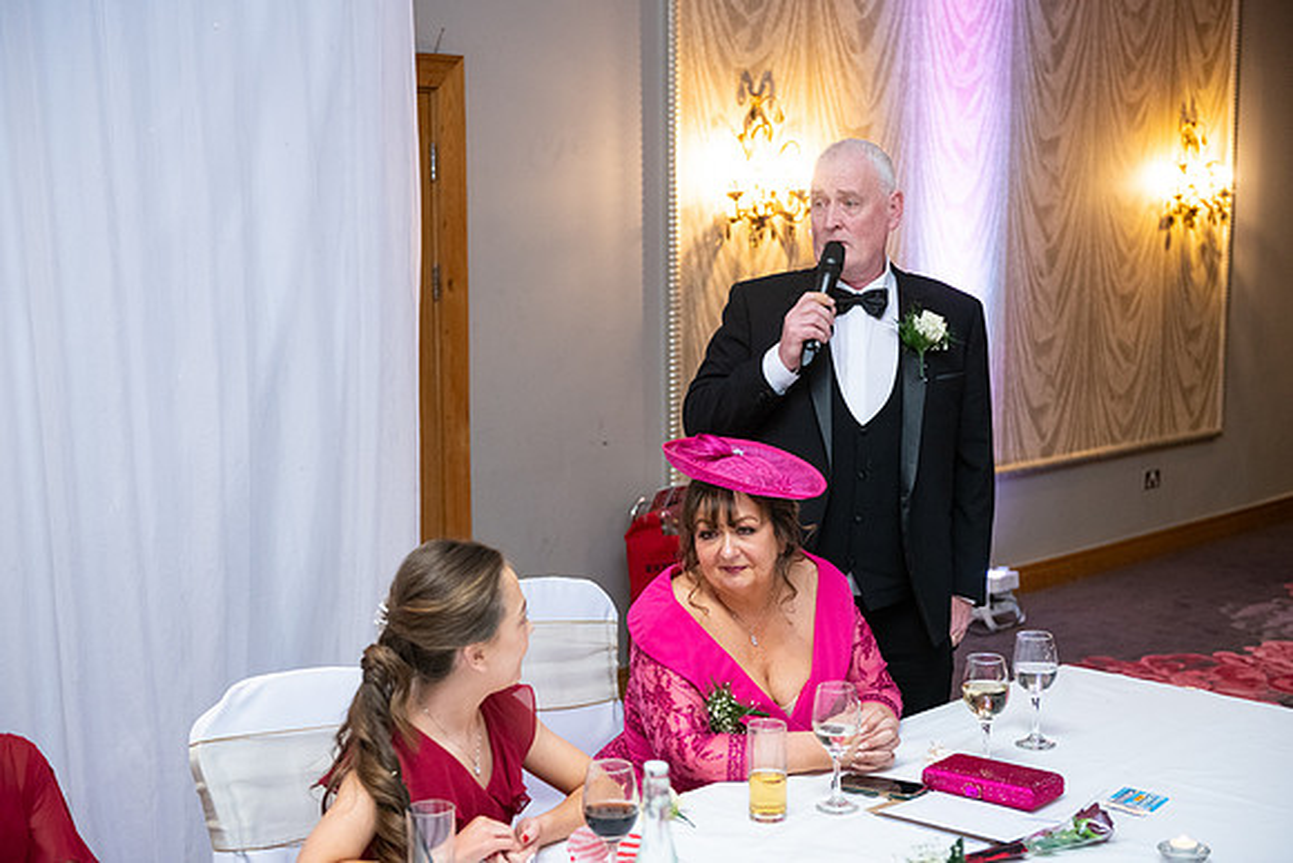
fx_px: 1796
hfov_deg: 39.6
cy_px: 432
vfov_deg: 27.0
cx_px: 646
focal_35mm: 50
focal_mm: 50
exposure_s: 1/160
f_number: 3.5
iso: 1250
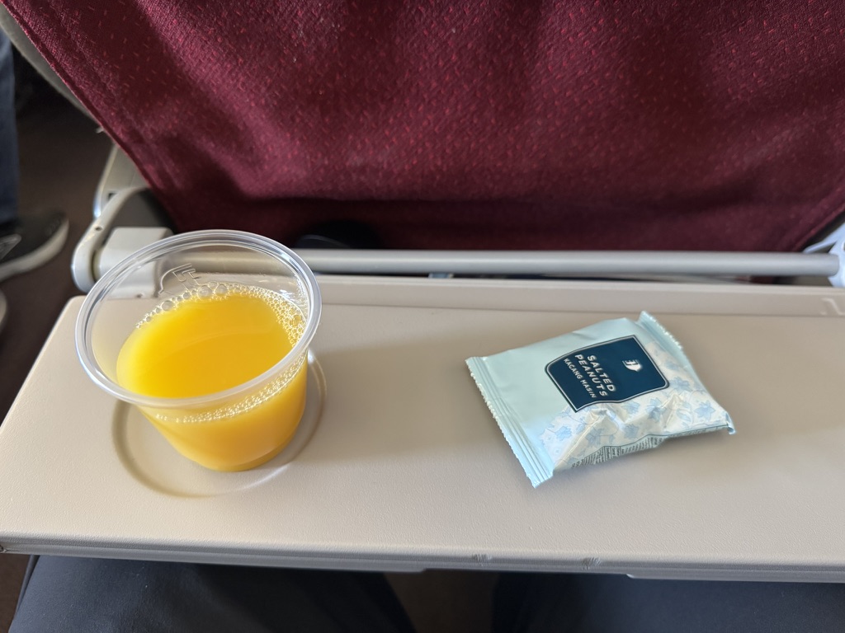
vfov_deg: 56.8
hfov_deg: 71.6
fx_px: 586
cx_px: 422
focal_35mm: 24
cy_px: 316
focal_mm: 6.76
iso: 640
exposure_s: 1/57
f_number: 1.78
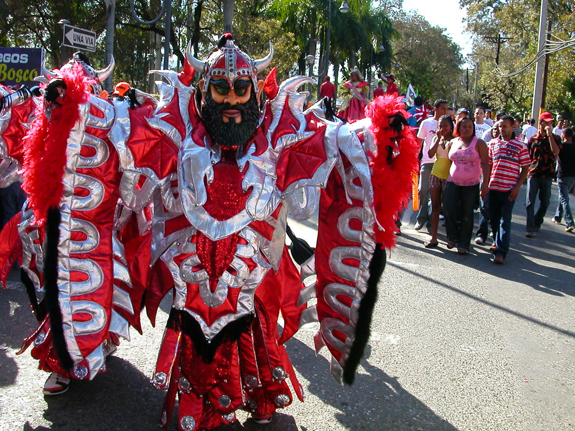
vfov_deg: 38.7
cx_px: 288
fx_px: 615
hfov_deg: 50.1
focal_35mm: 37
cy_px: 216
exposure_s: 1/187
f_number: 4.5
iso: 100
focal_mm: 5.6
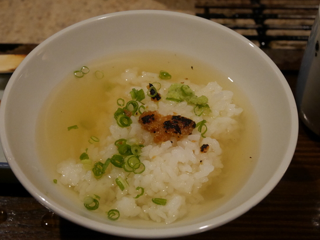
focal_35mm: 57
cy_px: 125
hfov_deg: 33.7
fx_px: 527
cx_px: 149
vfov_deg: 25.7
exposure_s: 1/25
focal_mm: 26
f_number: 5.3
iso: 3200
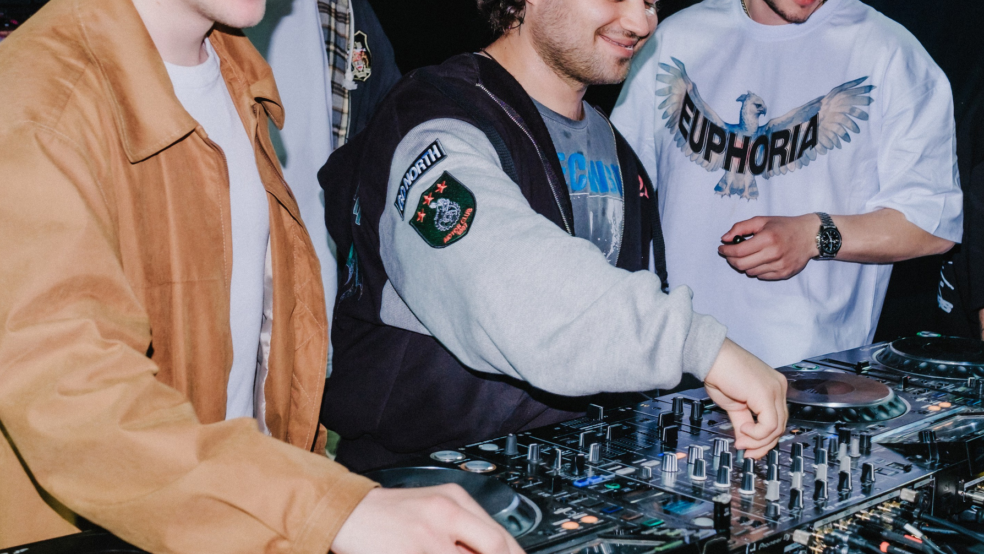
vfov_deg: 21.0
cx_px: 608
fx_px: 1487
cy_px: 156
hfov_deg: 36.4
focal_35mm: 57
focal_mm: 25
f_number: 4
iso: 1000
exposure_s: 1/125
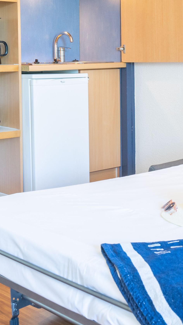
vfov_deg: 31.0
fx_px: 578
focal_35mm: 67
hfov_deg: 17.8
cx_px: 161
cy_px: 90
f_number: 8
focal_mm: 28
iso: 640
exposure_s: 1/8
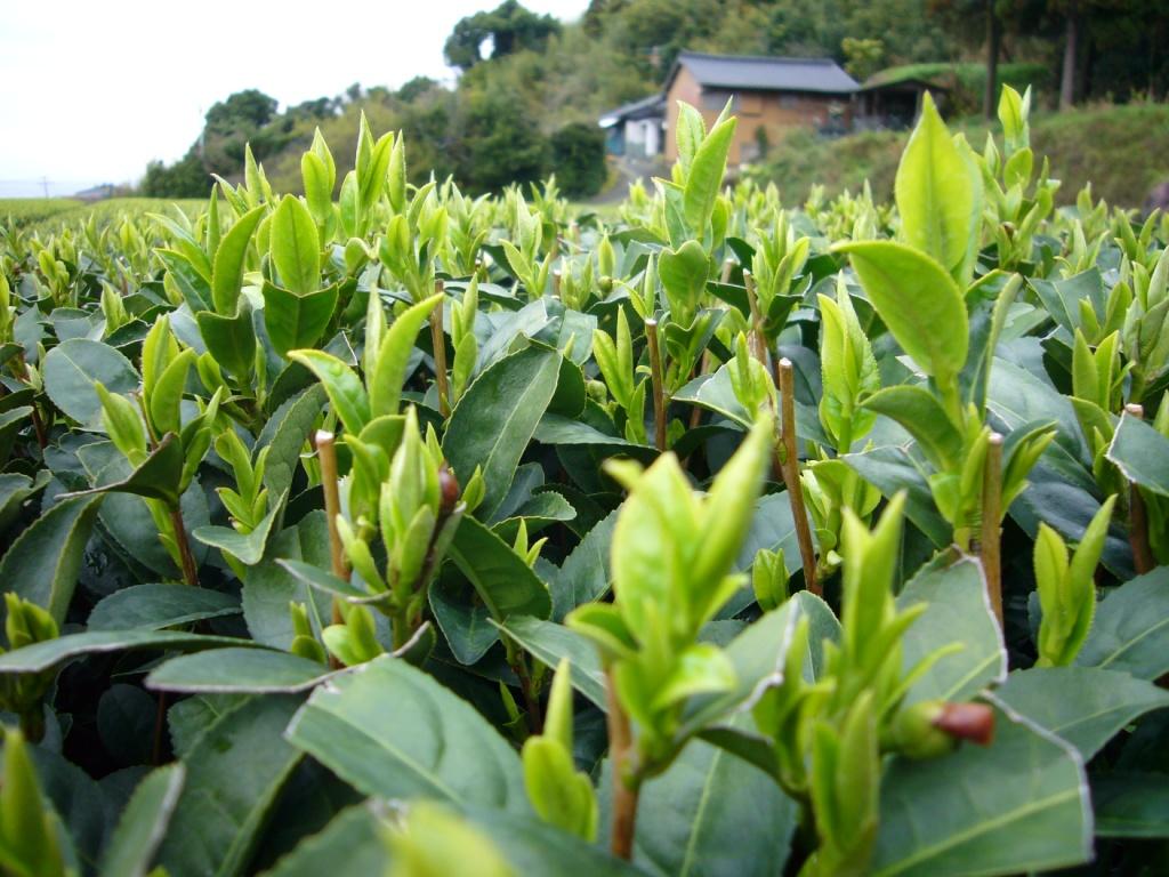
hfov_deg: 63.4
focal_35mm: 28
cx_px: 584
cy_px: 438
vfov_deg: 49.7
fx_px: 946
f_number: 2.8
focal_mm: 4.6
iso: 80
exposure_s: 1/160
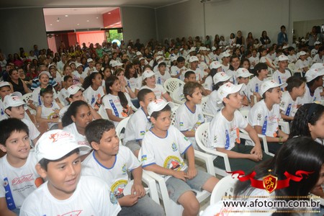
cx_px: 162
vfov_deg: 43.6
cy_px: 108
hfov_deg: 61.9
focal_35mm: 30
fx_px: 270
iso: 1600
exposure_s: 1/125
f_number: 3.5
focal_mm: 20
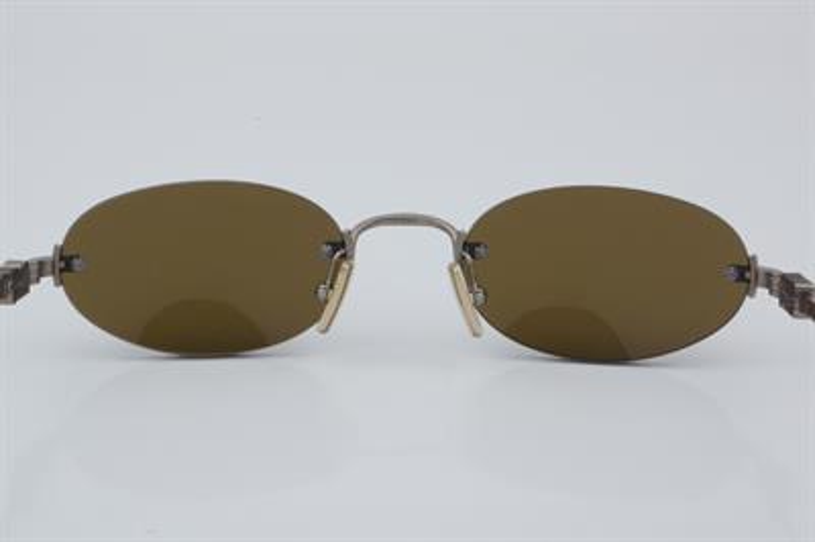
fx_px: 1866
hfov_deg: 24.6
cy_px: 271
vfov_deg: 16.5
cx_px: 408
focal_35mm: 82
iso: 100
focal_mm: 55
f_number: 32
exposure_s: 1/4
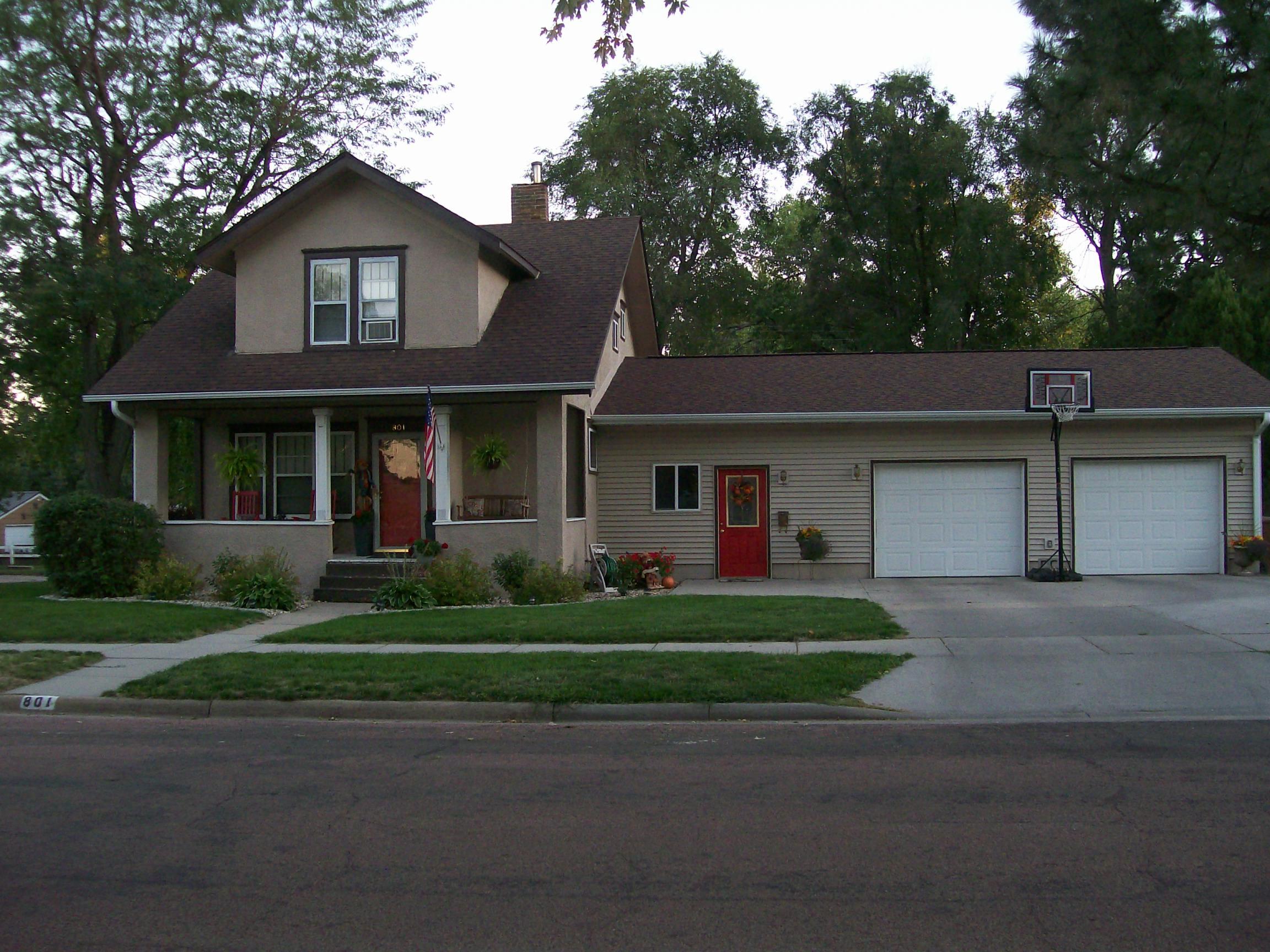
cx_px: 635
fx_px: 1321
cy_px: 476
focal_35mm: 36
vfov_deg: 39.7
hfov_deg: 51.4
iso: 140
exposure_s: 1/64
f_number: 2.7
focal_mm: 6
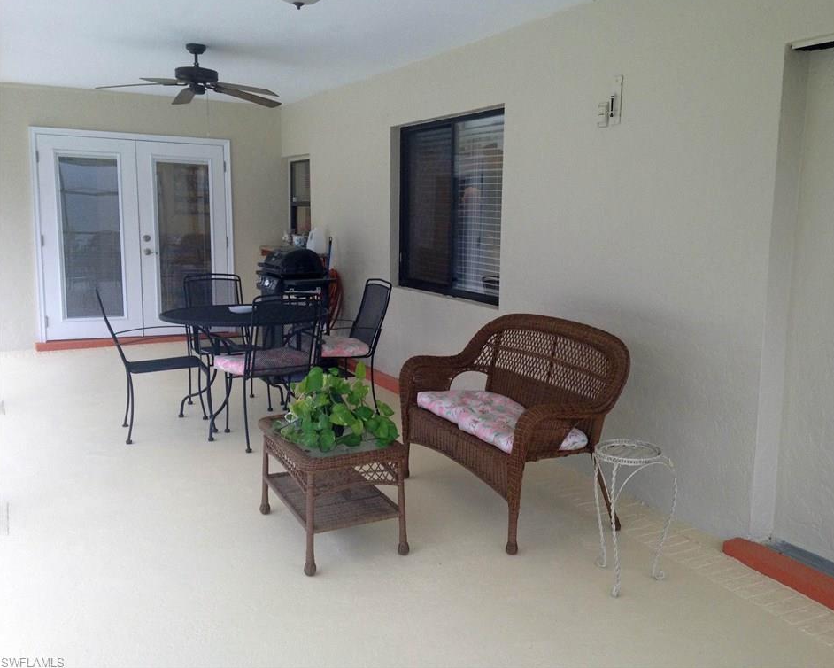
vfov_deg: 42.2
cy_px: 330
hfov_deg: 51.5
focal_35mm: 35
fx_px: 864
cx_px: 451
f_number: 2.4
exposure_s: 1/120
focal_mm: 4.12
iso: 100
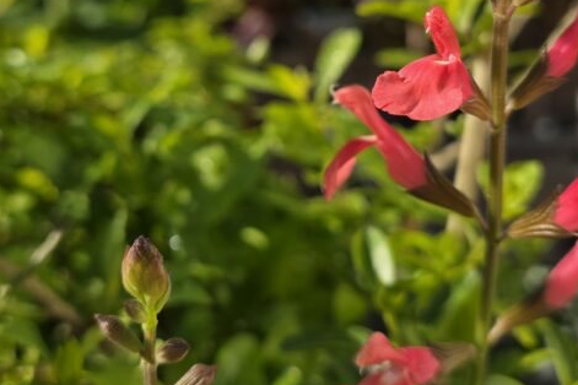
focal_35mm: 52
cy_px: 94
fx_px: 835
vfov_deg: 25.7
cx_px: 276
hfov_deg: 38.2
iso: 80
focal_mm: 6.3
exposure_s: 1/4889
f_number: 1.7
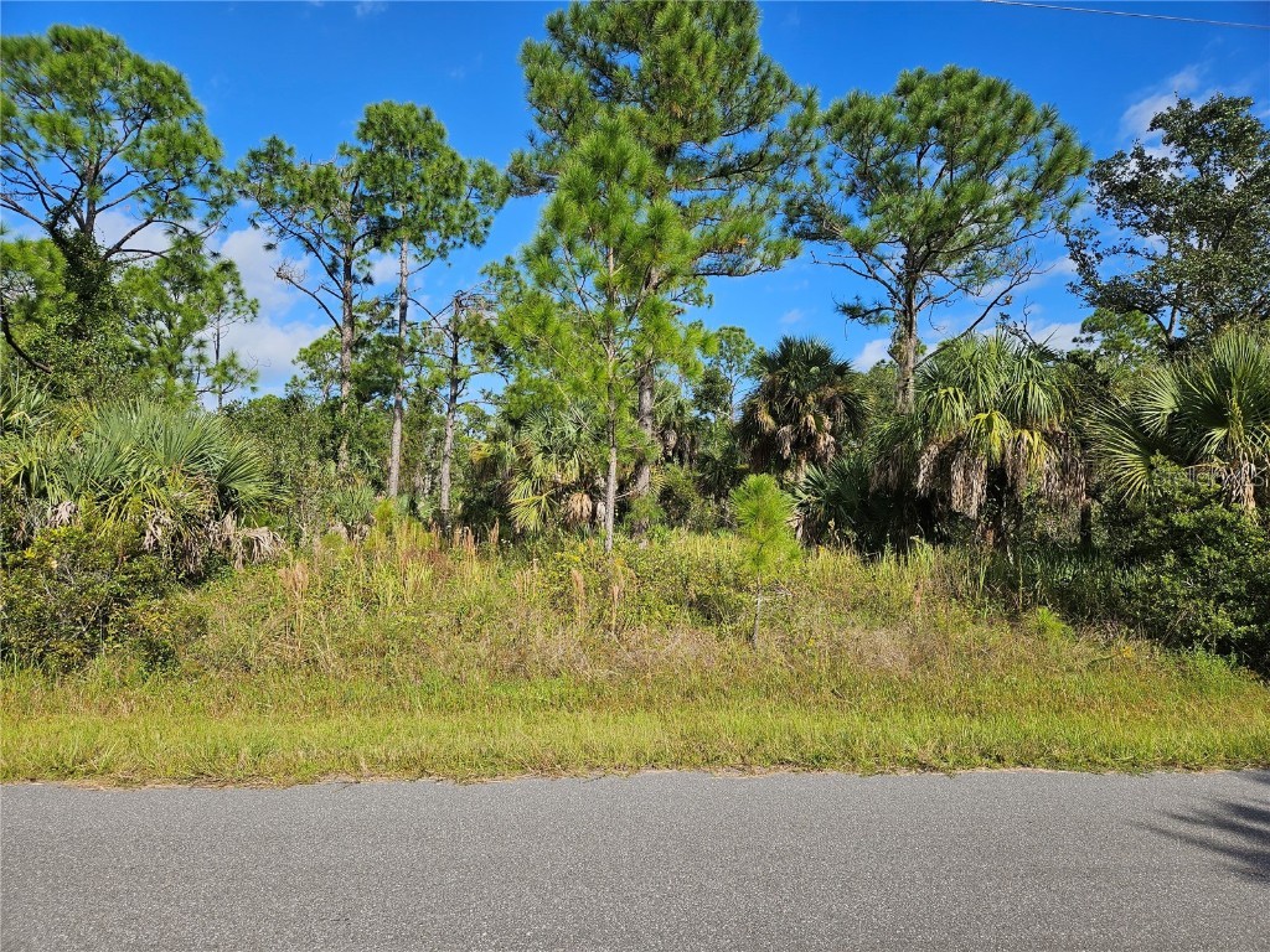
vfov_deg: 58.9
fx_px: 844
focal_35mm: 23
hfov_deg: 73.9
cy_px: 476
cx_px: 635
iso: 25
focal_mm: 5.4
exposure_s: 1/2094
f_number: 1.8
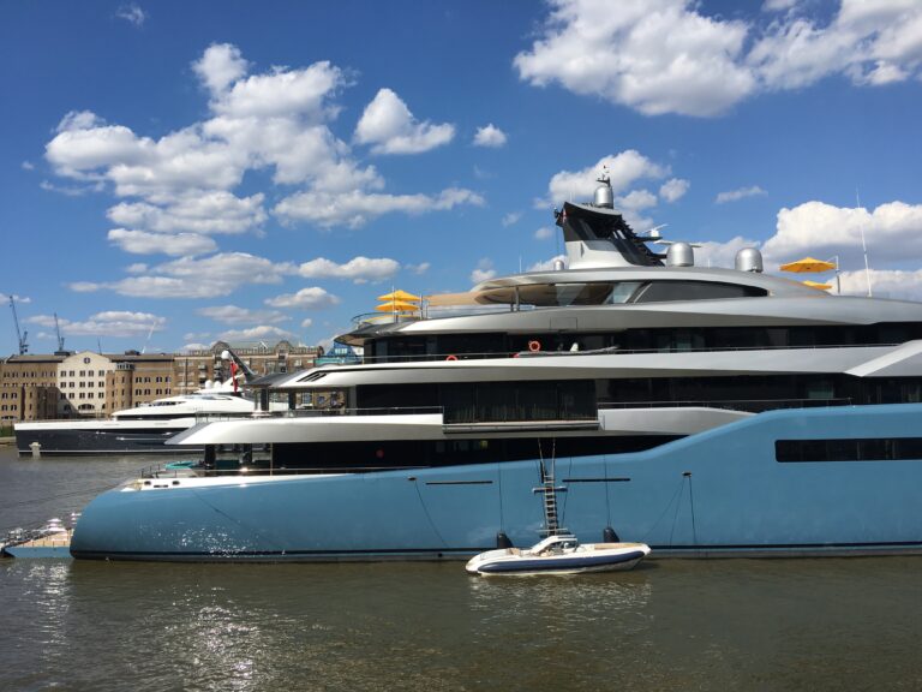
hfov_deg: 61.7
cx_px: 461
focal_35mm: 29
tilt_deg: +4.0
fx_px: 772
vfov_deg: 48.2
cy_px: 346
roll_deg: +1.8
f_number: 2.2
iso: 25
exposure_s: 1/2198
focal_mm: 4.15
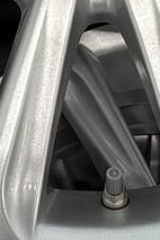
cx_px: 52
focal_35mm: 183
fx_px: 1220
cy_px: -100
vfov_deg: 10.9
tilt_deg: -55.5
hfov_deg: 7.5
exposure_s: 1/100
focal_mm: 5.96
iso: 125
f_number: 1.6
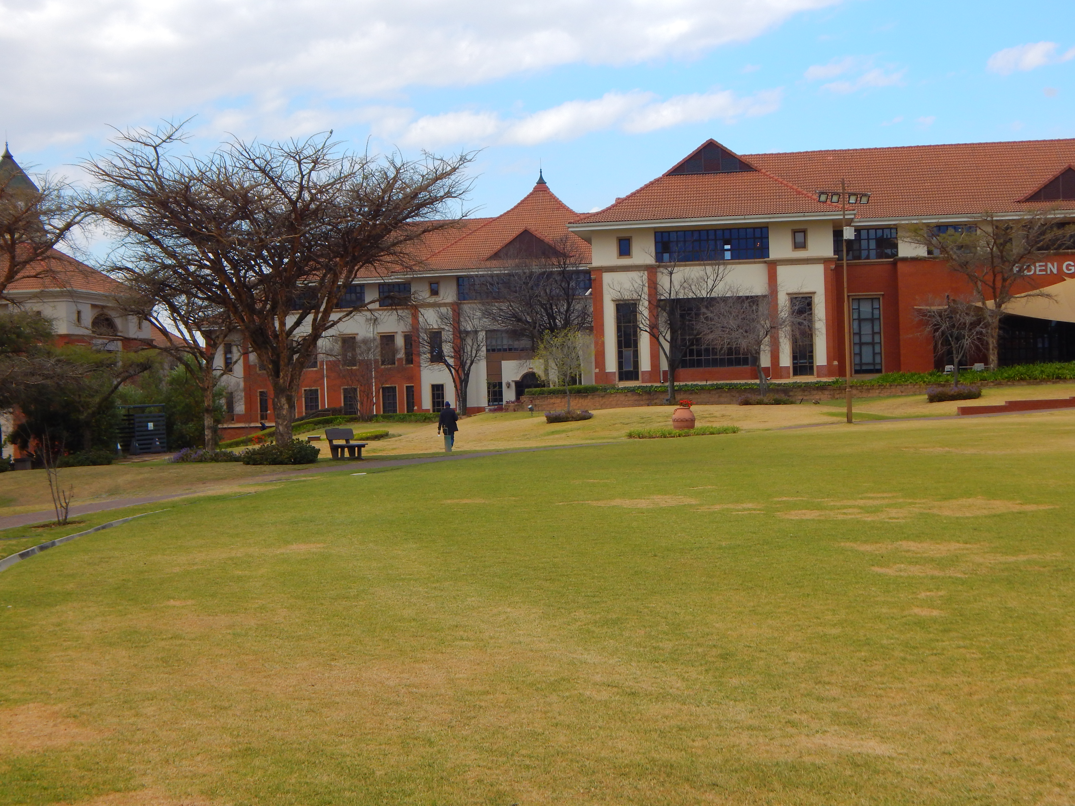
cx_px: 538
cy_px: 403
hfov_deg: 35.5
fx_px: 1677
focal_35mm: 54
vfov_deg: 27.0
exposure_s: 1/640
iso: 125
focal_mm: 9.7
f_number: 3.8
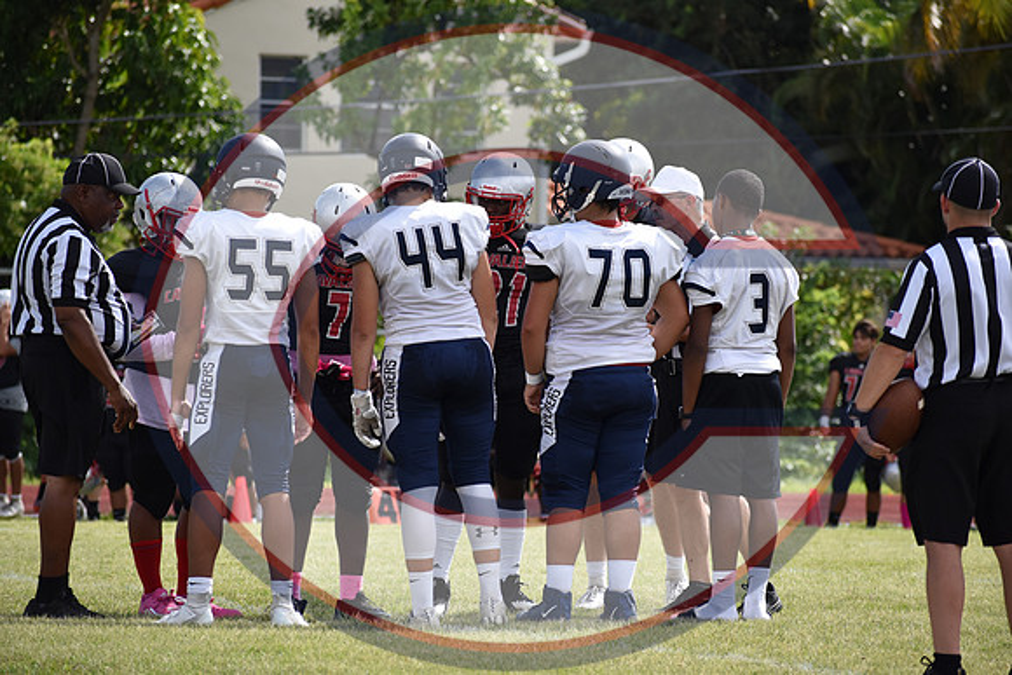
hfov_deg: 8.1
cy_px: 338
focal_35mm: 255
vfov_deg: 5.4
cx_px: 506
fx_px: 7170
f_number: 5
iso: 400
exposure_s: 1/1600
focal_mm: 170
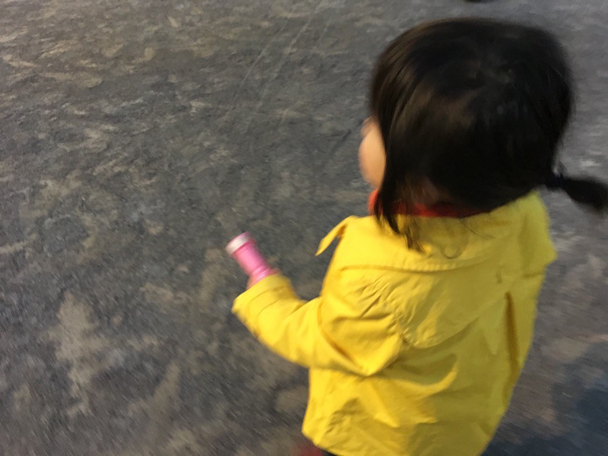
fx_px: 509
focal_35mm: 29
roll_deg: -1.4
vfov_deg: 48.2
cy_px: 228
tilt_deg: -43.0
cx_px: 304
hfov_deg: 61.7
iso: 250
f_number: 2.2
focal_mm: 4.15
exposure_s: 1/15
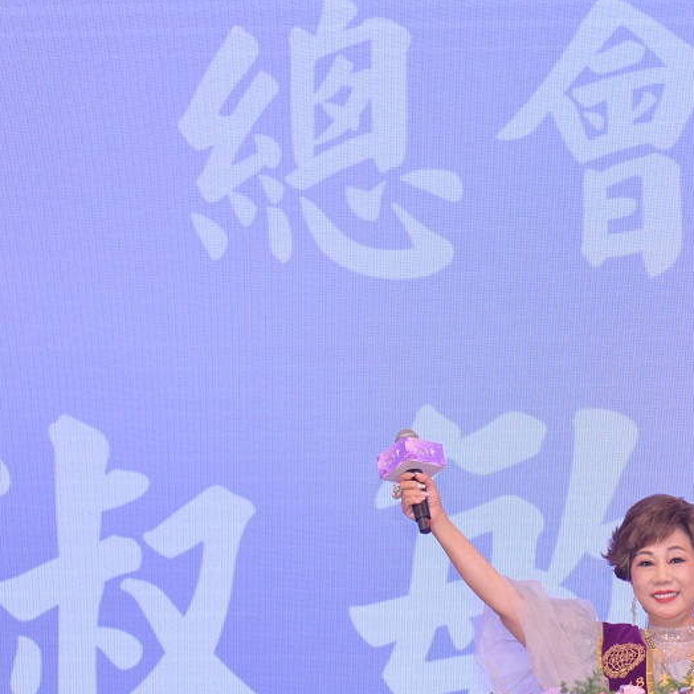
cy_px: 438
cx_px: 628
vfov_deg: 12.8
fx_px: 3085
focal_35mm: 136
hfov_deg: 12.7
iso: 2500
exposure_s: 1/250
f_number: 8
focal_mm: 80
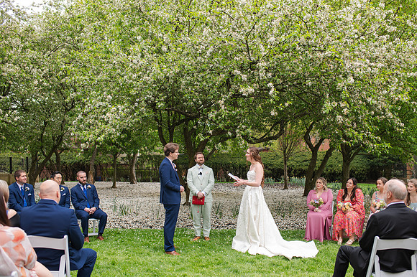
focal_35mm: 37
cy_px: 135
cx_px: 220
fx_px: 432
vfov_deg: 35.6
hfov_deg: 51.5
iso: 220
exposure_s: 1/640
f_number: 3.2
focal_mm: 35
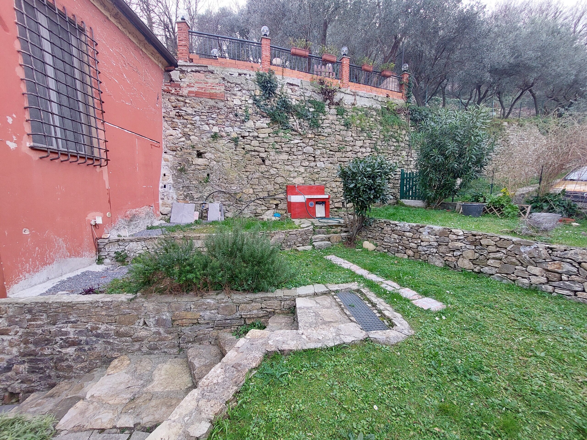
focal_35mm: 13
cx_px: 294
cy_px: 220
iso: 100
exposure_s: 1/100
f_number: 2.2
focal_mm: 1.74
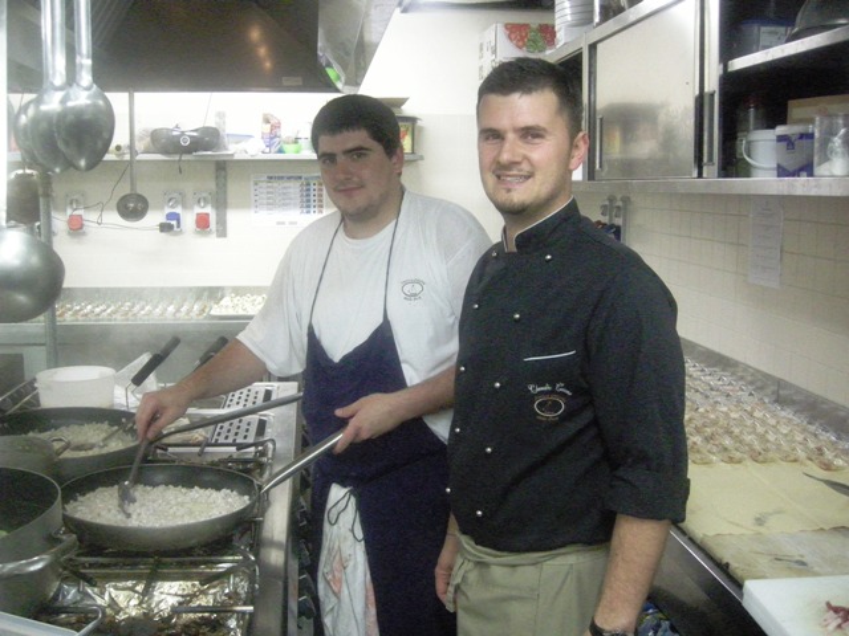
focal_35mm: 36
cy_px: 318
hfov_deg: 51.4
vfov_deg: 39.7
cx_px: 424
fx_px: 883
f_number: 2.7
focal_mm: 7.5
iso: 1600
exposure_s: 1/106
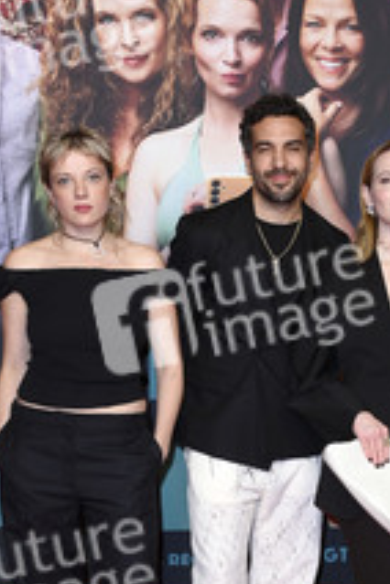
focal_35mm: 75
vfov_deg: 26.6
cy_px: 447
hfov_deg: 18.0
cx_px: 313
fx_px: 1219
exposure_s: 1/250
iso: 1250
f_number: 5.6
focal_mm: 40
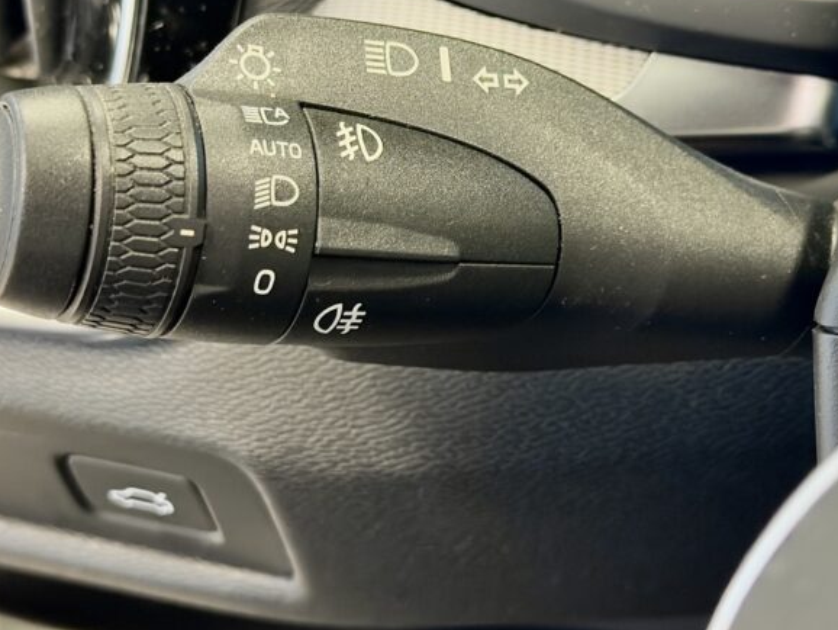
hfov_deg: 23.0
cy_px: 192
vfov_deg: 17.3
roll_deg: +8.3
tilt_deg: -29.3
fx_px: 2059
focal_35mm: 85
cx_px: 405
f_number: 1.78
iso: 500
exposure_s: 1/33
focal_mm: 6.76
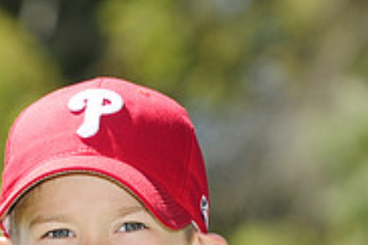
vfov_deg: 2.5
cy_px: 380
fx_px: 5648
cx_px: 107
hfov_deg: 3.7
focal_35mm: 553
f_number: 4.5
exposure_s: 1/800
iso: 200
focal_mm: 116
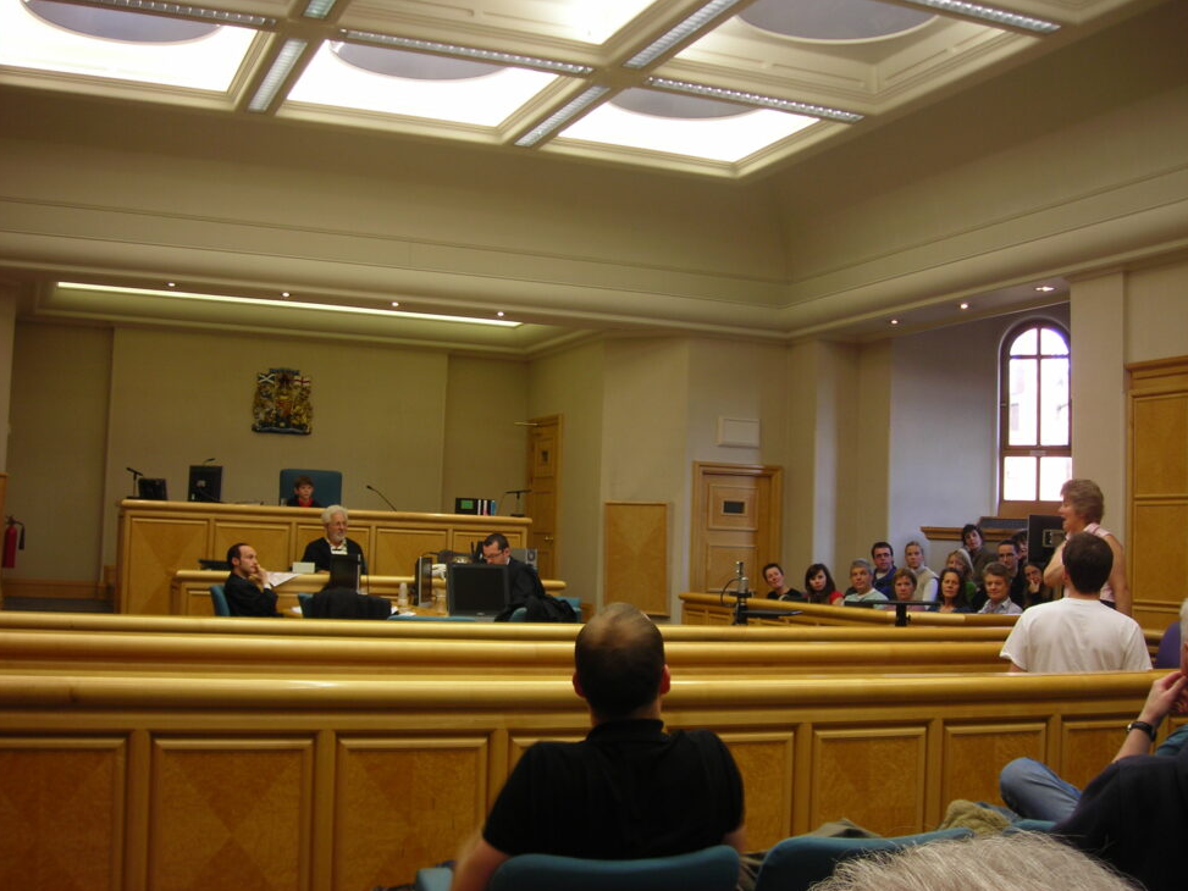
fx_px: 1373
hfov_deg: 46.8
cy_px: 428
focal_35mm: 40
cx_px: 573
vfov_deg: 36.0
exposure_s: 1/11
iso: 50
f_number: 3.2
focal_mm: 6.3
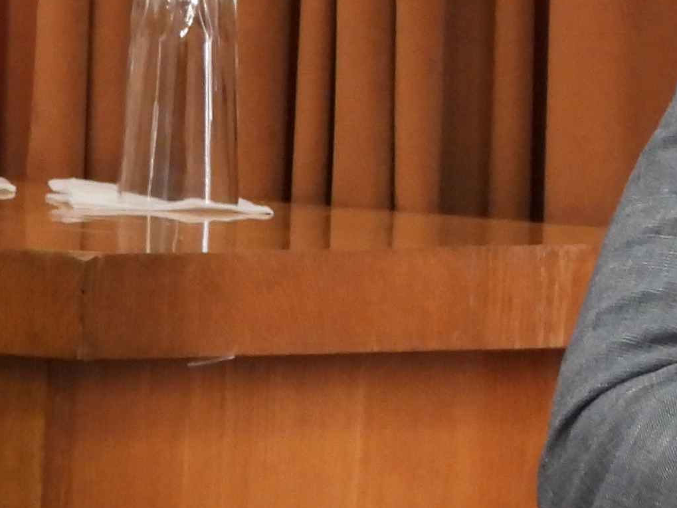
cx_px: 1519
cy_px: -112
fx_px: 15038
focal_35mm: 769
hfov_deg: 2.6
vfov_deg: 1.9
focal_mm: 30.3
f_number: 4.5
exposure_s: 1/20
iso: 400
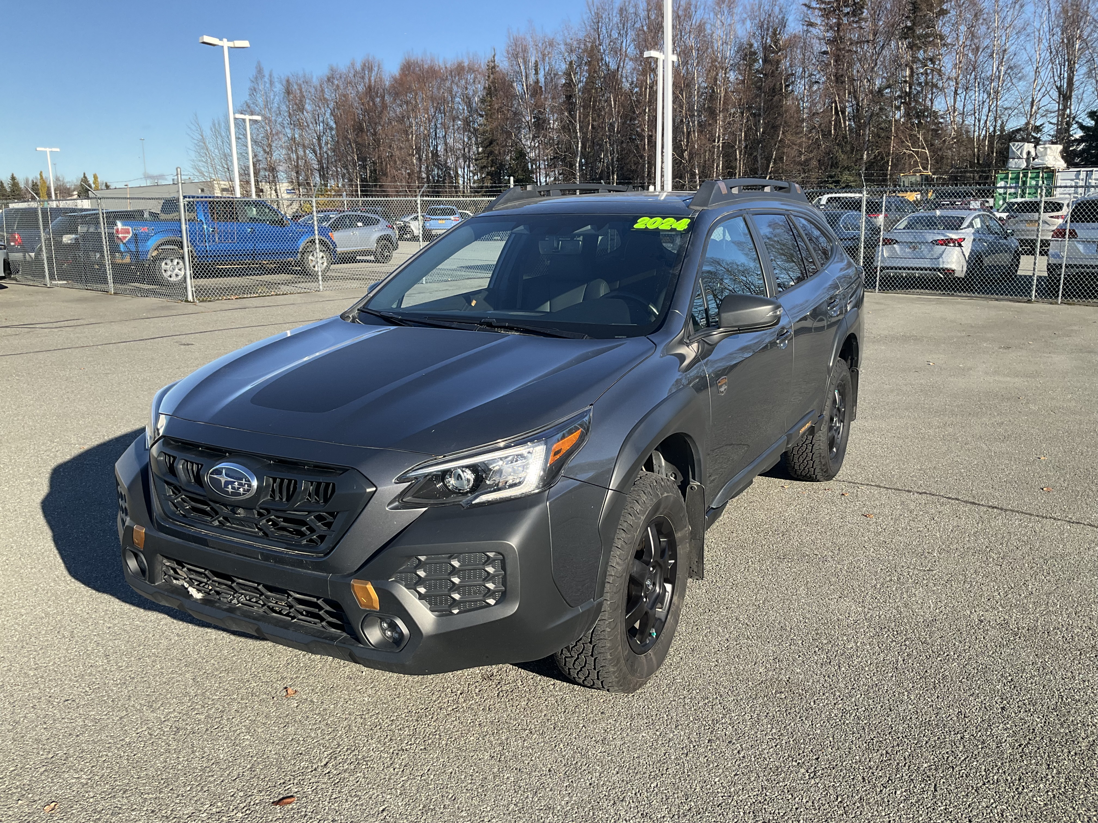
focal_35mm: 29
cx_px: 549
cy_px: 412
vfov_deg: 48.2
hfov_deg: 61.7
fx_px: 920
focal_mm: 3
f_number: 1.8
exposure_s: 1/792
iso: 25
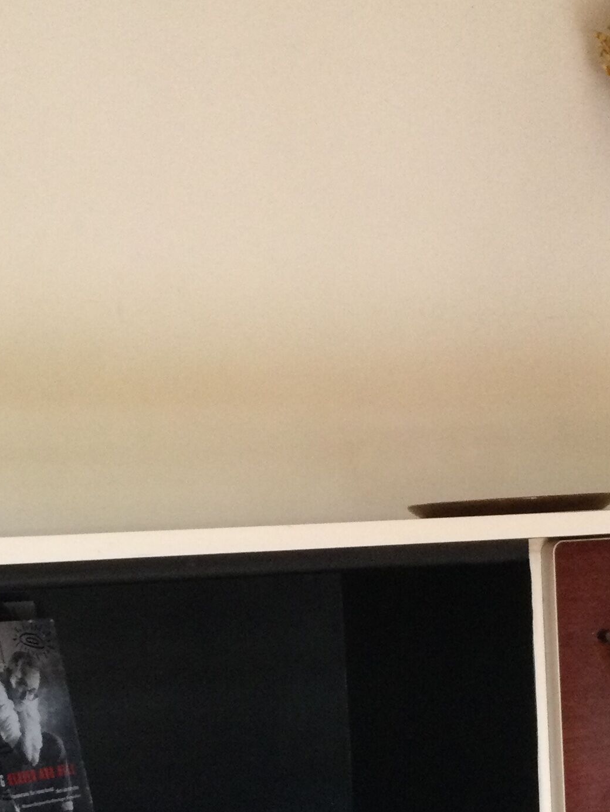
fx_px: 1715
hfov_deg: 20.2
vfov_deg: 26.0
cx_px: 291
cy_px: 703
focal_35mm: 73
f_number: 2.4
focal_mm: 3.3
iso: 125
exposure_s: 1/33
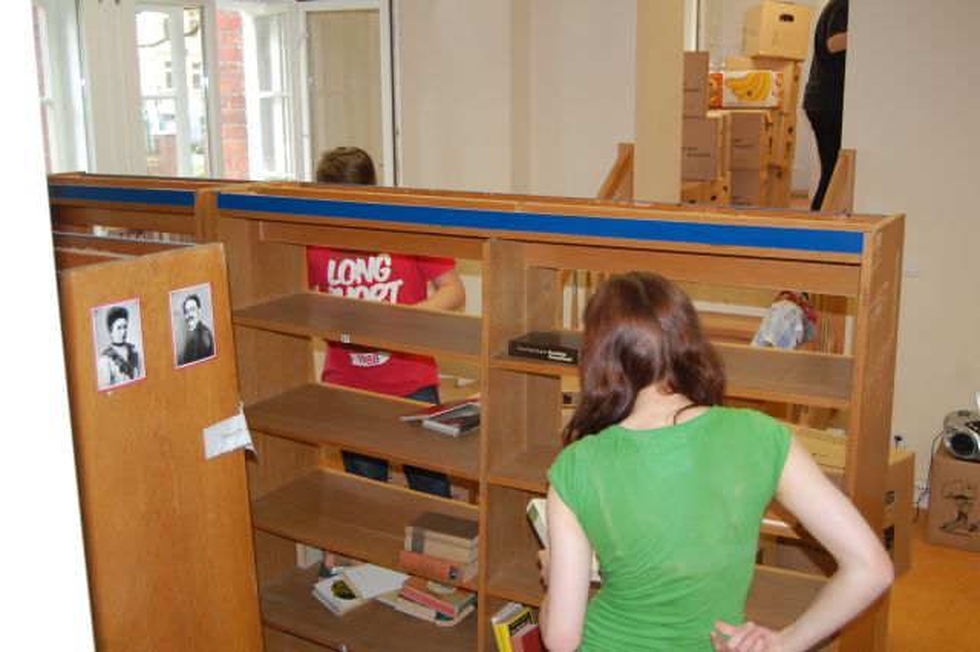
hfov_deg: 49.6
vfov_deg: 34.2
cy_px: 326
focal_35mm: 39
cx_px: 490
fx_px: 1061
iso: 400
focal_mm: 26
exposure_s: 1/60
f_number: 4.2
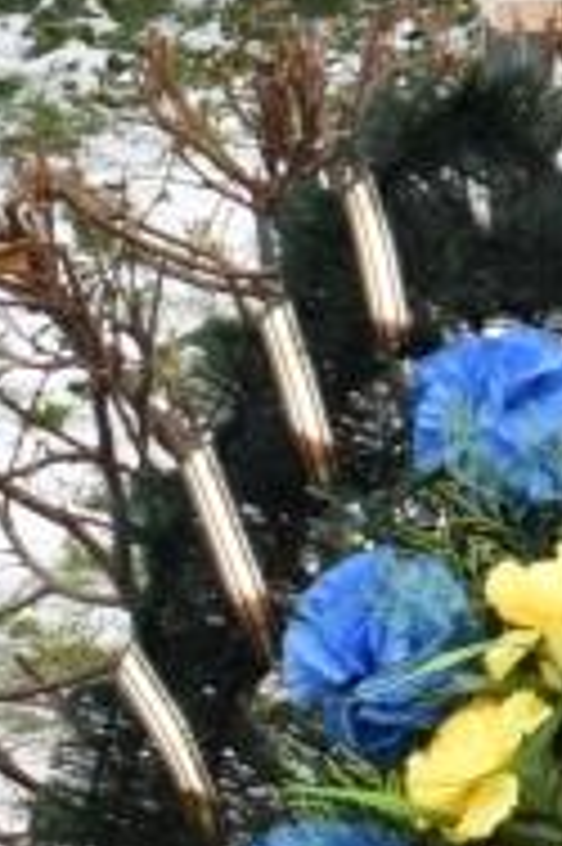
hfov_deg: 5.8
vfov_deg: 9.6
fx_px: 4997
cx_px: 1906
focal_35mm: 213
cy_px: -106
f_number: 5.6
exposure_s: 1/125
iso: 400
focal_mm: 26
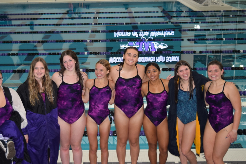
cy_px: 77
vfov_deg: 22.2
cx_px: 101
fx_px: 417
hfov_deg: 32.8
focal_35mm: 61
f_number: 4.5
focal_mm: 32
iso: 800
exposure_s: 1/80
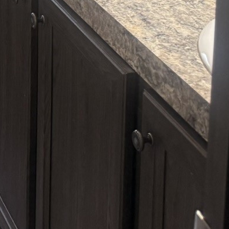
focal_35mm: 110
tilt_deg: -8.1
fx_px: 823
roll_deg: +0.6
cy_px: -205
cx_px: -183
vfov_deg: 13.8
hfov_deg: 14.1
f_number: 1.78
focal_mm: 6.76
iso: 200
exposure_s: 1/120
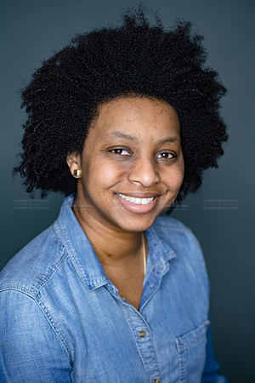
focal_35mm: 85
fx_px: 903
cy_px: 192
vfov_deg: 23.9
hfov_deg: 16.1
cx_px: 128
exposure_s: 1/200
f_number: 3.5
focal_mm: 85
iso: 2000
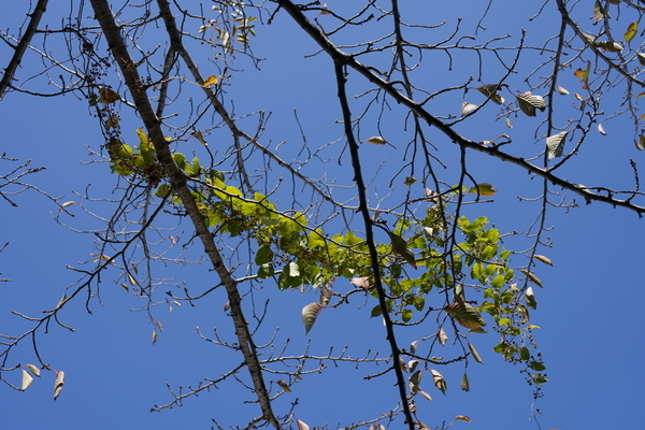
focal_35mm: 42
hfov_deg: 46.4
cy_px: 215
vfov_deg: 31.9
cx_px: 322
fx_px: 752
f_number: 8
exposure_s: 1/250
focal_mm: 42
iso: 100
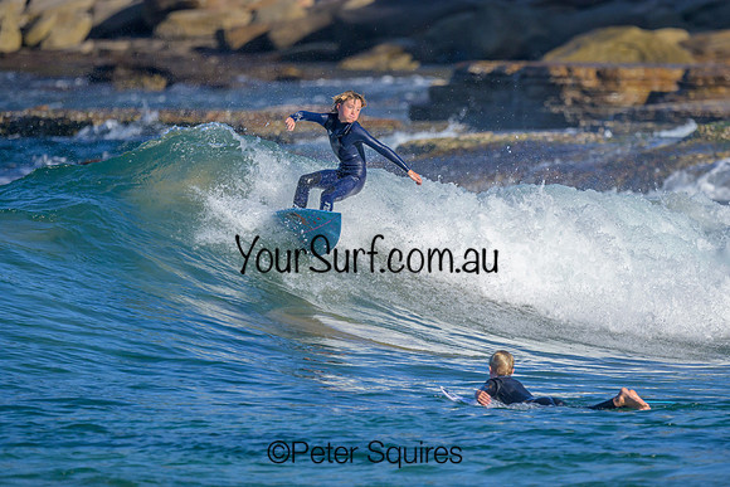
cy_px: 276
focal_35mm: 1097
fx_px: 22250
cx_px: 440
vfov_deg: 1.3
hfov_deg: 1.9
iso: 280
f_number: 6.3
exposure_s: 1/2000
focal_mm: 800
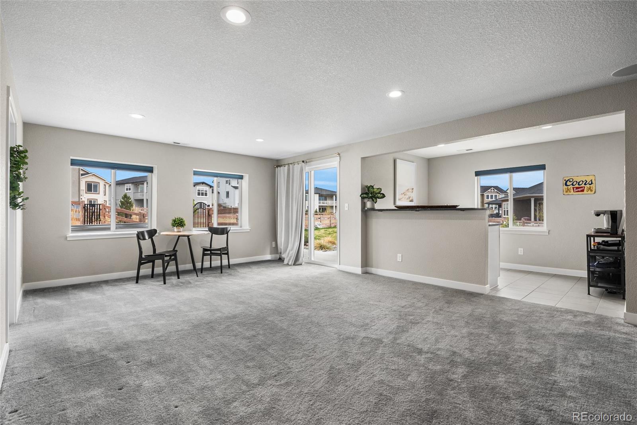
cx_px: 318
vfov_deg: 70.5
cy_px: 212
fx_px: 301
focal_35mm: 17
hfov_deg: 93.3
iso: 200
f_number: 8
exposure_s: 1/3
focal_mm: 17
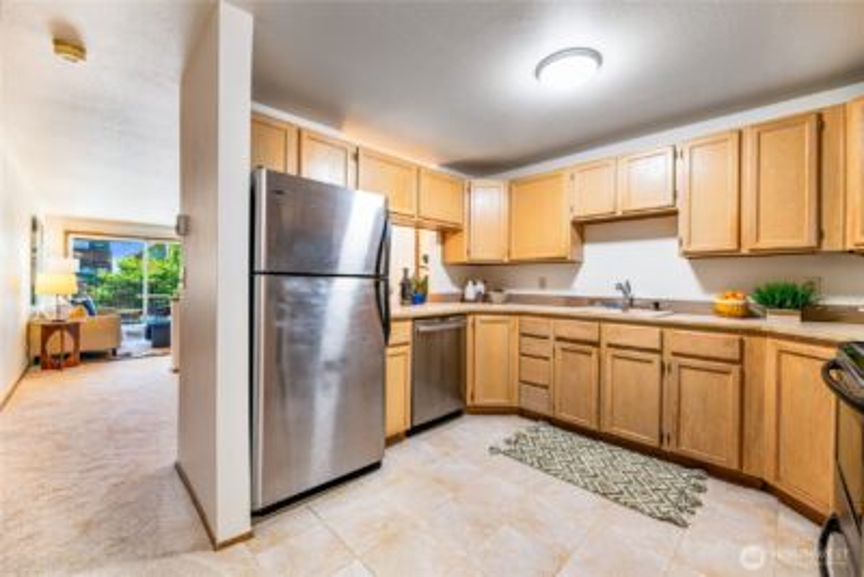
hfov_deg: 104.2
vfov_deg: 81.3
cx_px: 432
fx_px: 336
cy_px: 288
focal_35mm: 14
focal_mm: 14
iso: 200
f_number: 5.6
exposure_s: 1/40
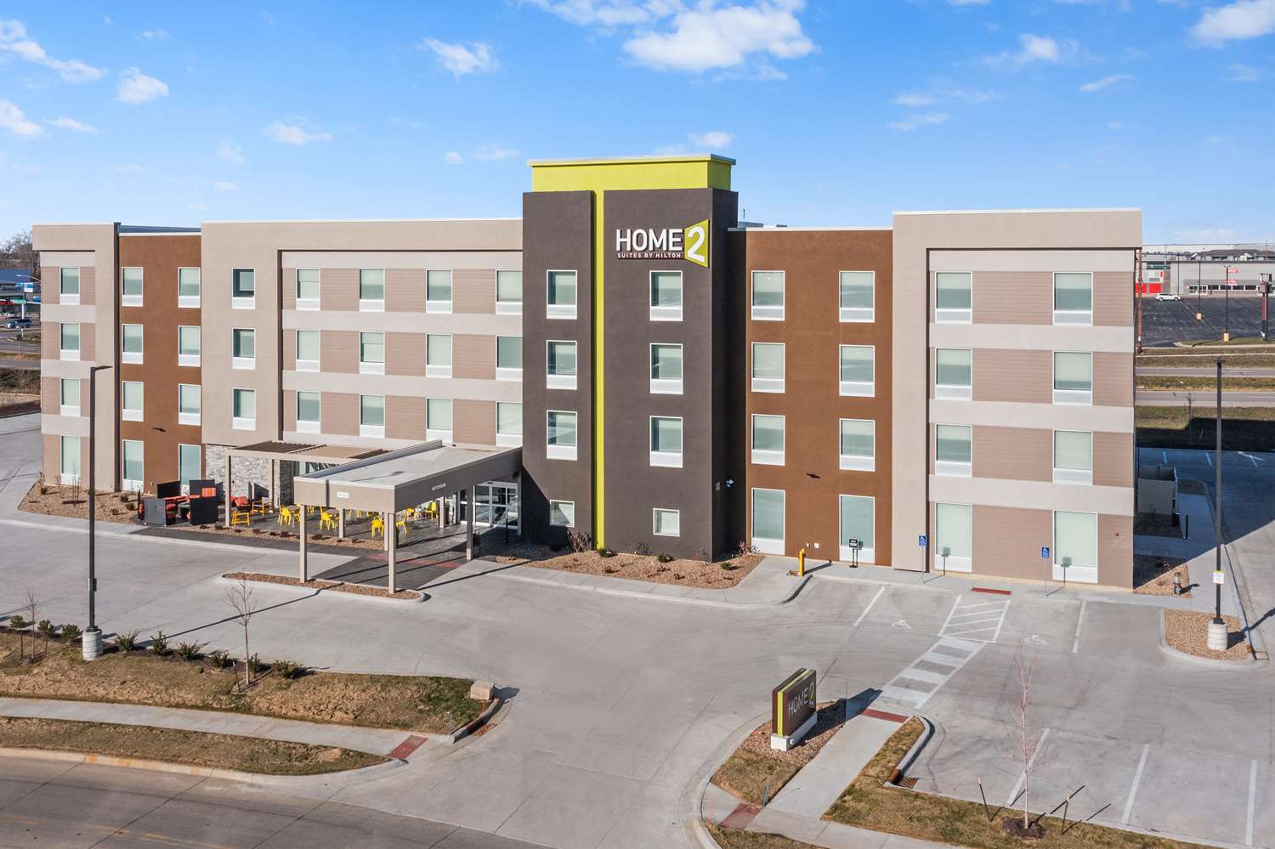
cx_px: 638
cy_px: 424
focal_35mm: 28
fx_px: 991
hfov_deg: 65.5
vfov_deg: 46.4
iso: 200
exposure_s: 1/500
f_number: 8
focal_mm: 10.26
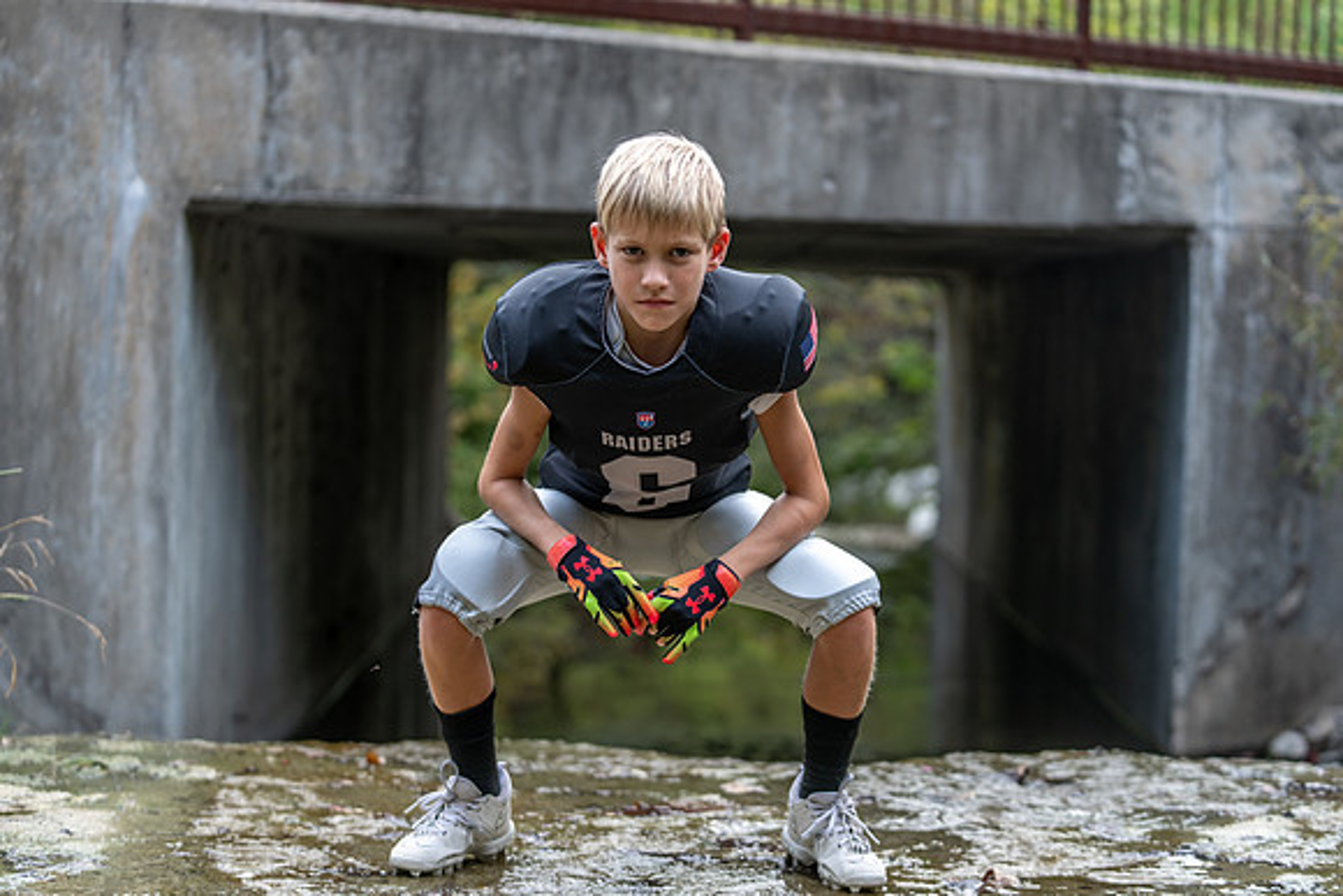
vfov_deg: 18.9
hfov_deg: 28.1
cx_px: 672
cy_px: 448
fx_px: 2687
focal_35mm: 72
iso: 200
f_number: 2.8
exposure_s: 1/320
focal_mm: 72
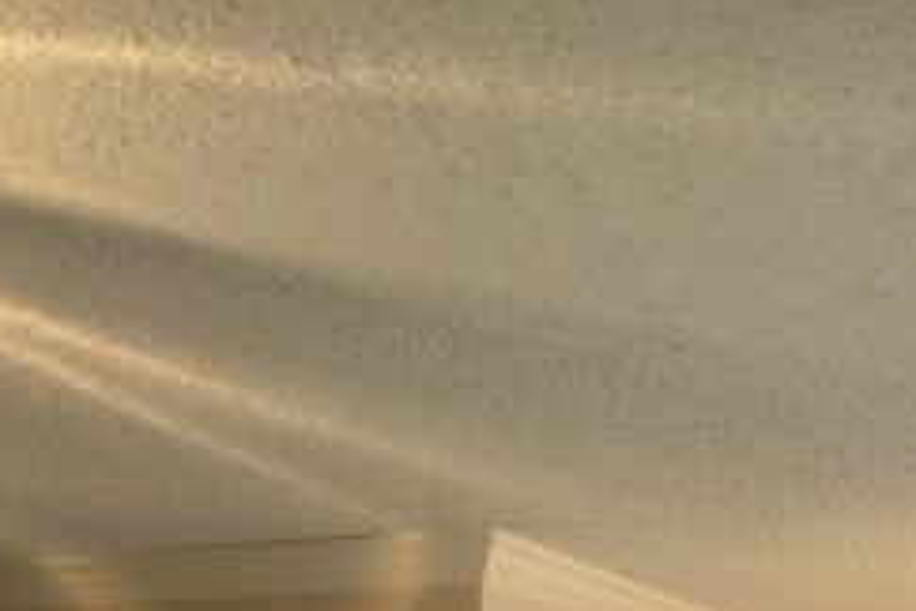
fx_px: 2341
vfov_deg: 12.3
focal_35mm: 92
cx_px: 995
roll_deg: -1.1
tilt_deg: -5.2
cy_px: 1384
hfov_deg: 21.1
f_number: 1.8
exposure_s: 1/15
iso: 40
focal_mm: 3.99
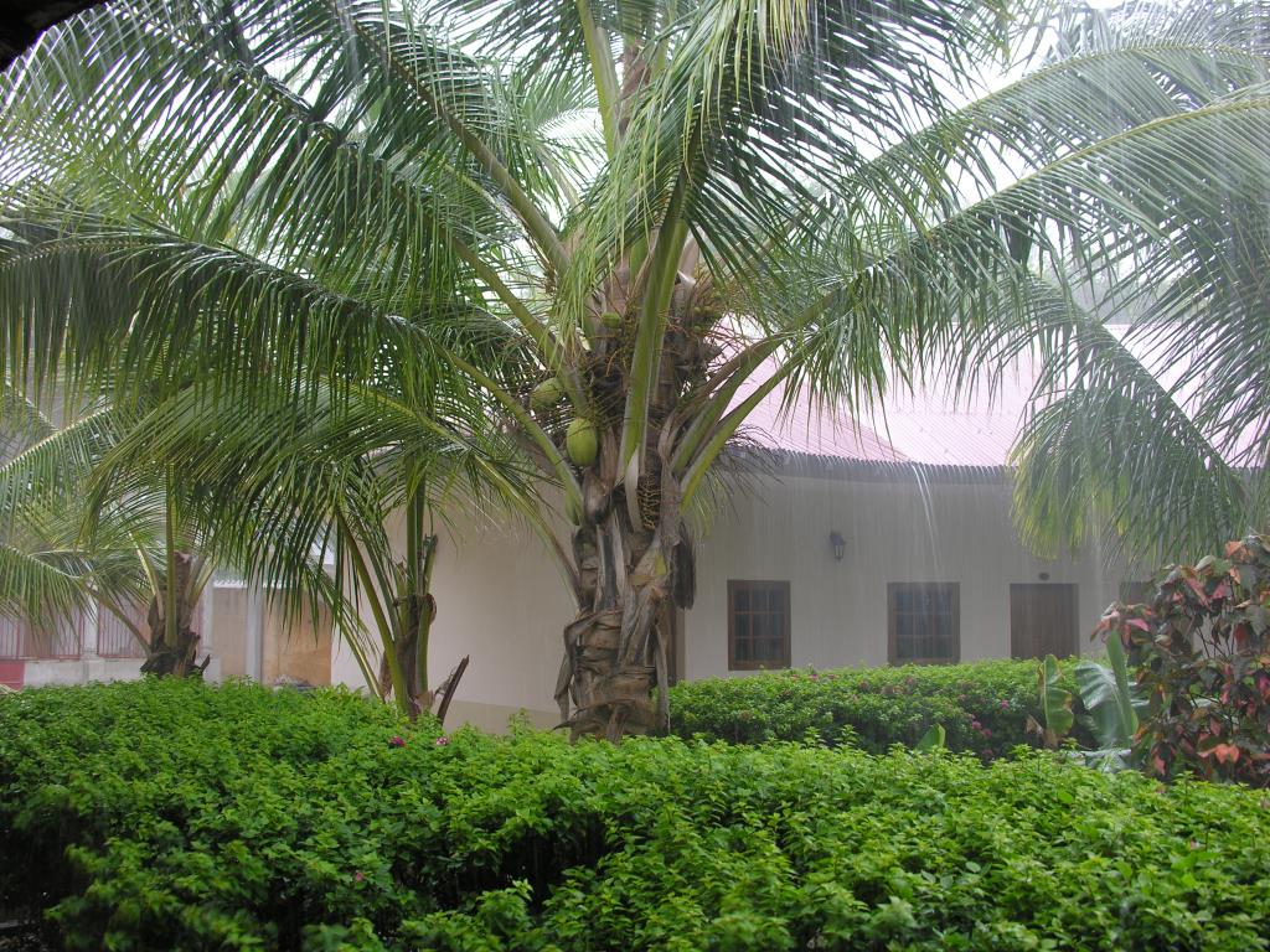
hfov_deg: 52.6
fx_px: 1284
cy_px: 476
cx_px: 635
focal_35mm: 35
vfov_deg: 40.7
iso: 50
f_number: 2.8
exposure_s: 1/7
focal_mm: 8.9
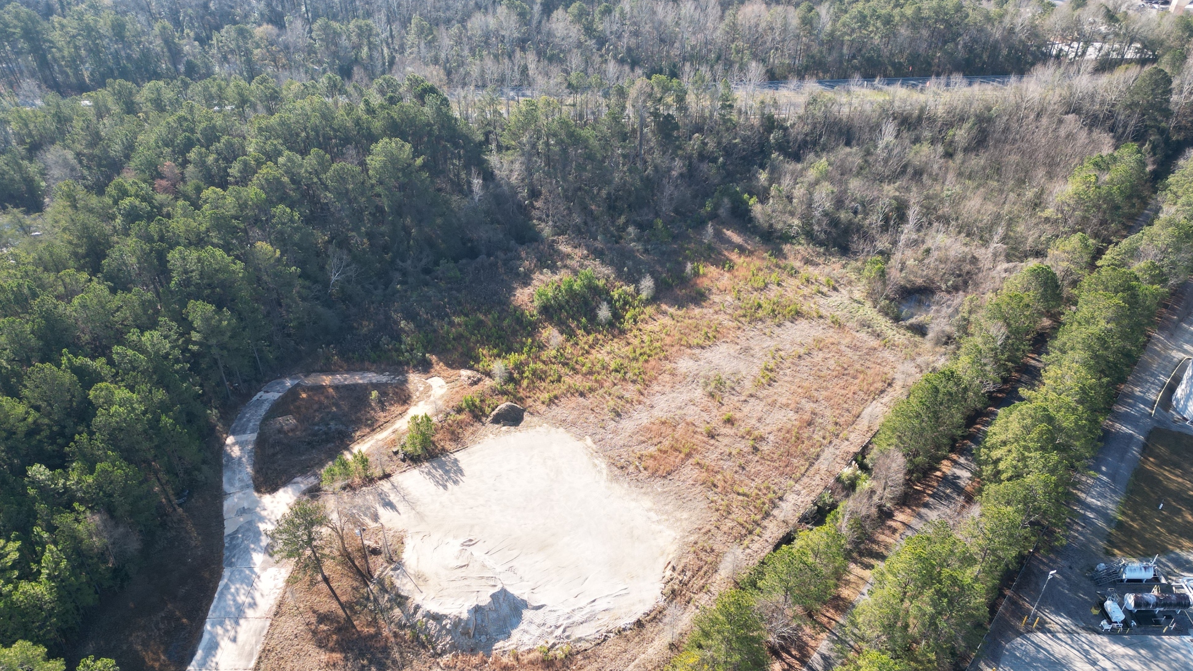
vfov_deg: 42.2
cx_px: 607
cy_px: 457
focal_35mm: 27
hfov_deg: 69.9
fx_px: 854
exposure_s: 1/800
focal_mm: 6.72
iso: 200
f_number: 1.7
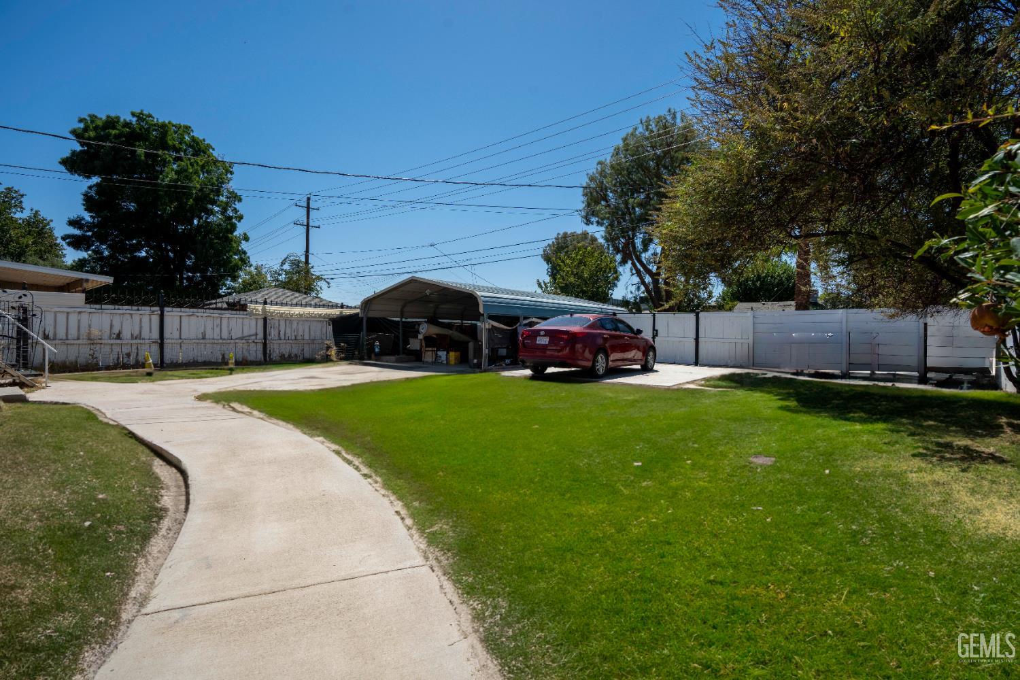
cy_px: 340
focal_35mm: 16
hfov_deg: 96.7
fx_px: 453
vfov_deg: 73.7
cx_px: 510
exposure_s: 1/5000
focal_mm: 16
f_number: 8
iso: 400
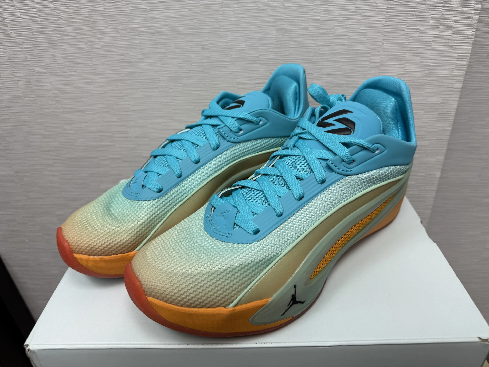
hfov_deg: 71.6
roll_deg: +4.0
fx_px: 339
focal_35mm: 24
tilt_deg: -30.2
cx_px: 244
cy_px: 184
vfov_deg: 56.8
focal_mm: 6.76
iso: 64
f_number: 1.78
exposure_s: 1/159
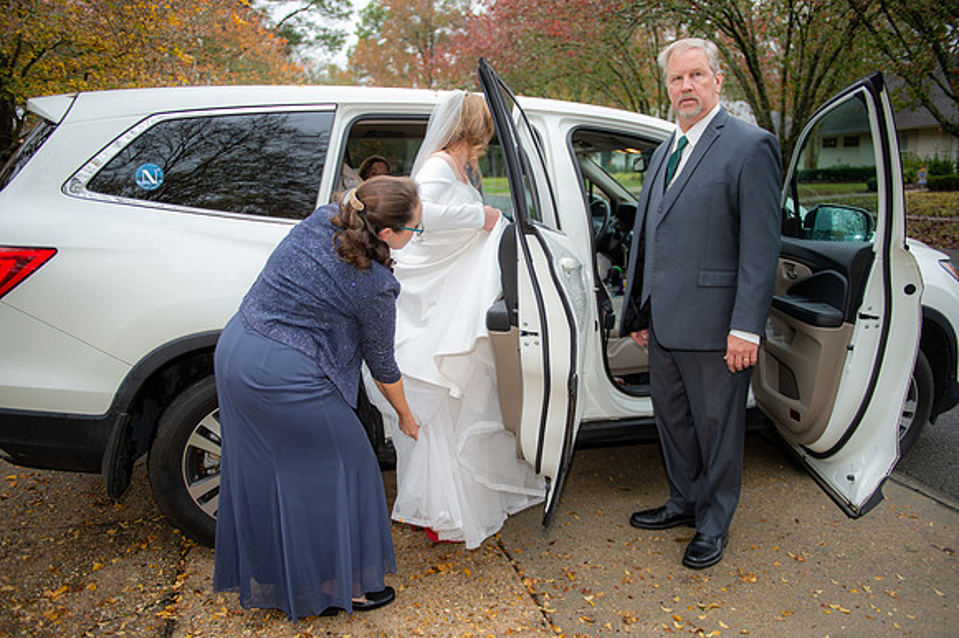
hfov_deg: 67.4
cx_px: 480
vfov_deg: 47.9
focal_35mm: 27
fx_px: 719
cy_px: 319
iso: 320
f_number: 2.8
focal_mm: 27
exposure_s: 1/320
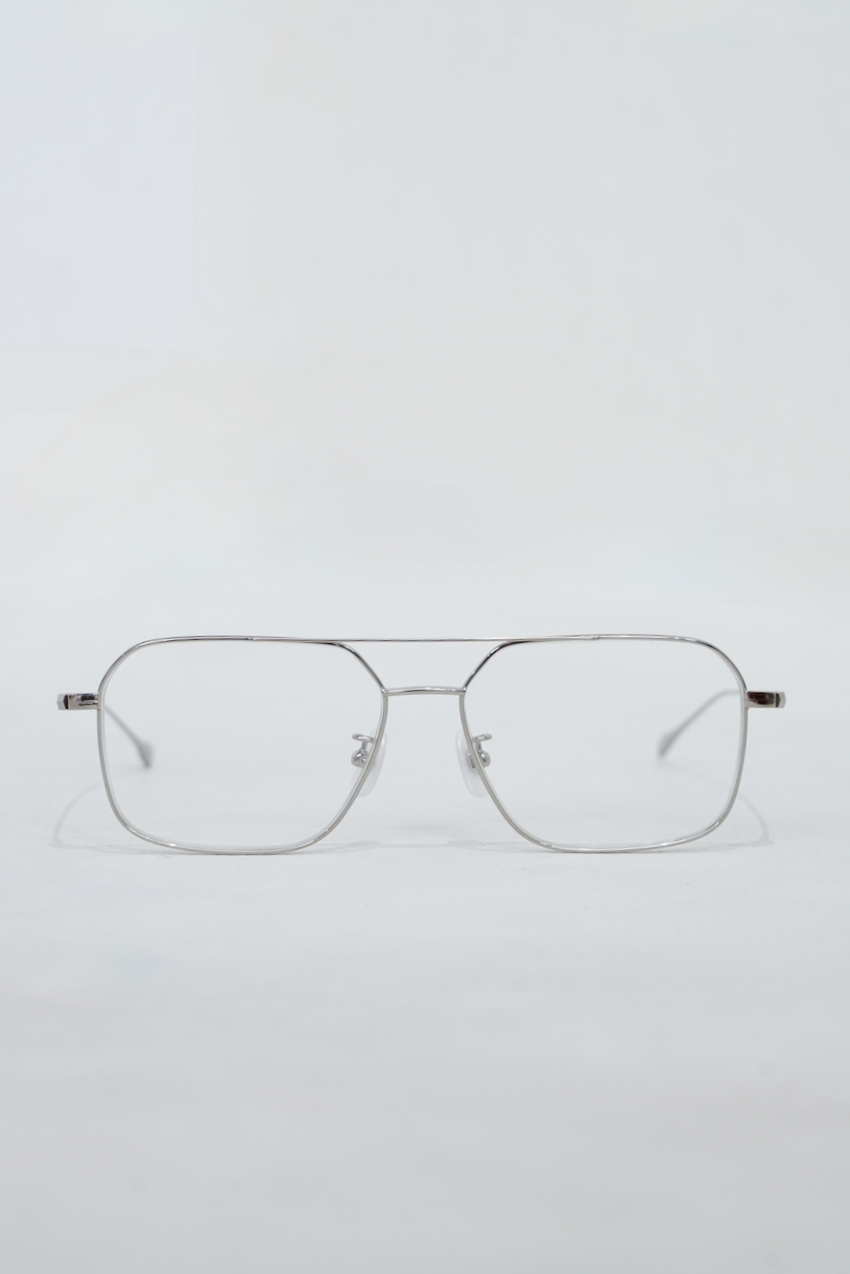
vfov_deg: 19.5
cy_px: 637
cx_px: 425
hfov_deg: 13.0
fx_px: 3716
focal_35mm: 105
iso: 1600
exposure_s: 1/30
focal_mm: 105
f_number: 8
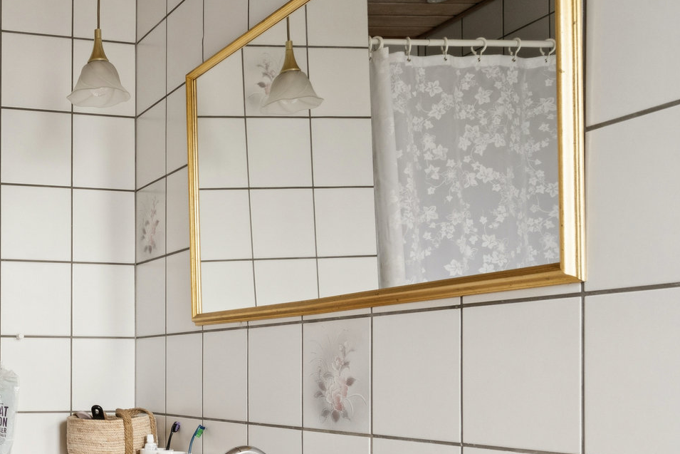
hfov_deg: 36.9
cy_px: 394
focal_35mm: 47
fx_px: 888
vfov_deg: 27.8
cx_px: -23
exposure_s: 1/30
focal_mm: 22
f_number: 7.1
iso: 800
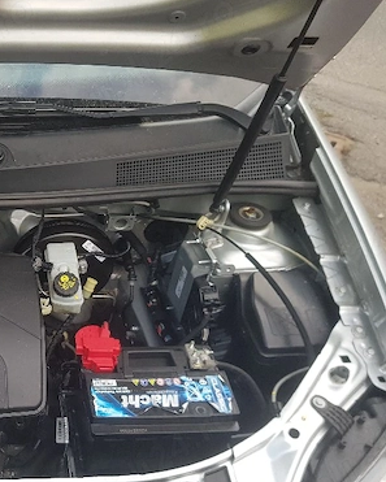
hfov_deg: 33.4
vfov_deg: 44.7
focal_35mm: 41
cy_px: 272
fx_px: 585
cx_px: 0
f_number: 1.7
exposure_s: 1/182
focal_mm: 4.2
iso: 40
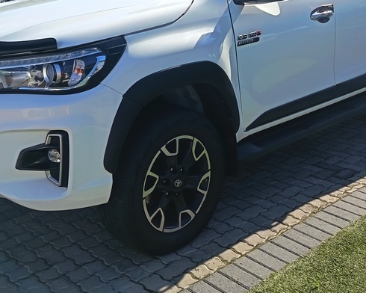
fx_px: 531
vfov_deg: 29.9
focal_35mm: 49
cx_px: 156
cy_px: 49
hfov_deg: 38.0
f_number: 1.75
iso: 100
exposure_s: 1/814
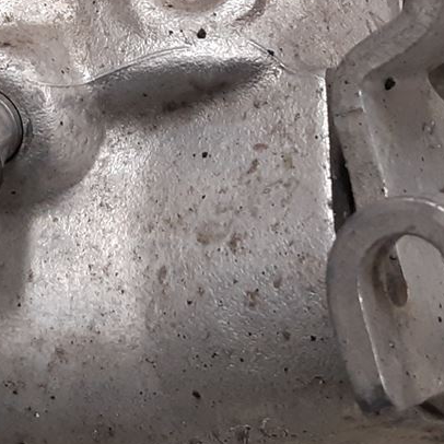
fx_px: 1683
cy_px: -67
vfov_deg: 14.6
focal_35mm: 116
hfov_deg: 15.0
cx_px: 127
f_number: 1.7
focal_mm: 3.93
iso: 160
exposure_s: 1/50
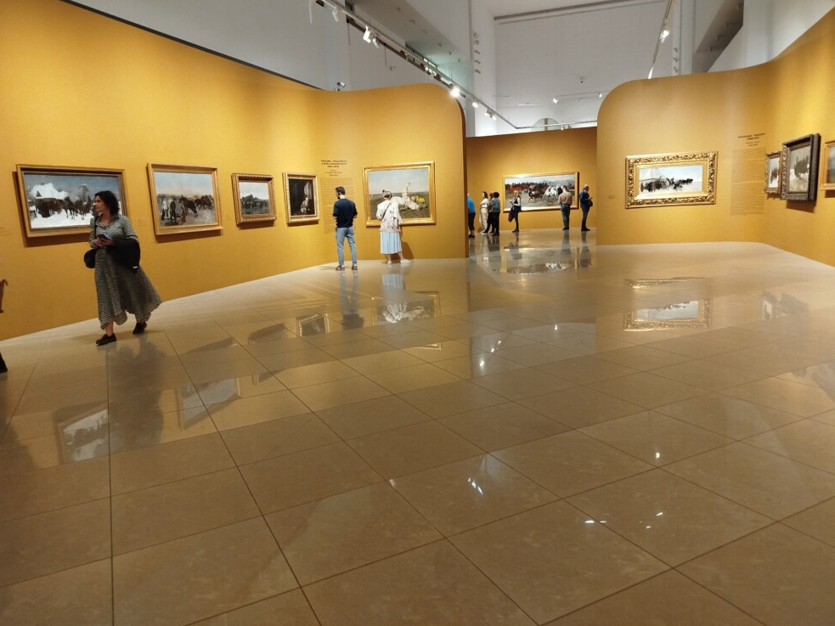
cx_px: 425
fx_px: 603
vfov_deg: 54.9
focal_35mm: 25
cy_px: 306
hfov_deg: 69.4
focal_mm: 5.31
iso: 640
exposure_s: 1/33
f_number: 1.7
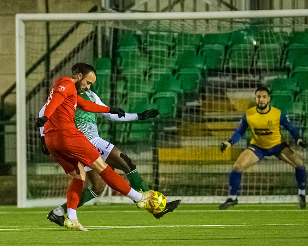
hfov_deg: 2.8
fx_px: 6373
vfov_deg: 2.2
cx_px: 29
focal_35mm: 699
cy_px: 117
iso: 6400
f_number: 3.2
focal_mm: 270
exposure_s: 1/800
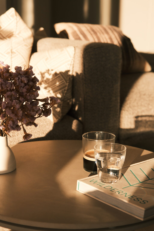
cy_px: 116
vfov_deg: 28.8
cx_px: 77
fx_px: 449
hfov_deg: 19.5
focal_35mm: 70
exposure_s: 1/850
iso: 400
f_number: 4
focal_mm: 46.6
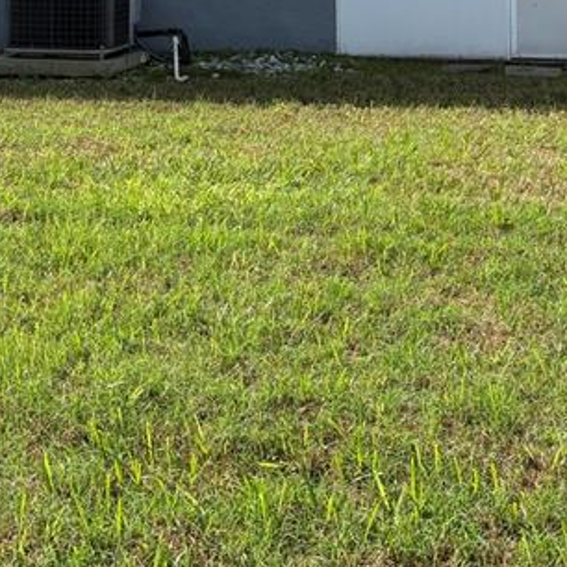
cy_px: -109
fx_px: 1427
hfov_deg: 22.5
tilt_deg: -0.2
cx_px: 300
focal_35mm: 77
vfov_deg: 21.0
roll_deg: +1.3
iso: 64
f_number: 1.6
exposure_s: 1/3623
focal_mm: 5.96
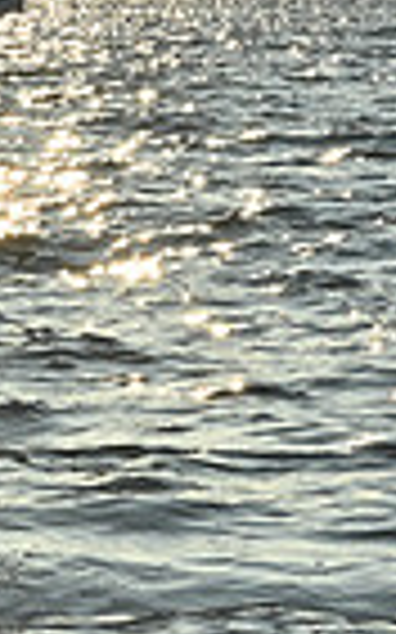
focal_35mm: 525
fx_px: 9075
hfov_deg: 2.5
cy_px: 65
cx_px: -900
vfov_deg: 4.0
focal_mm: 125
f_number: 18
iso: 800
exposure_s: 1/1000
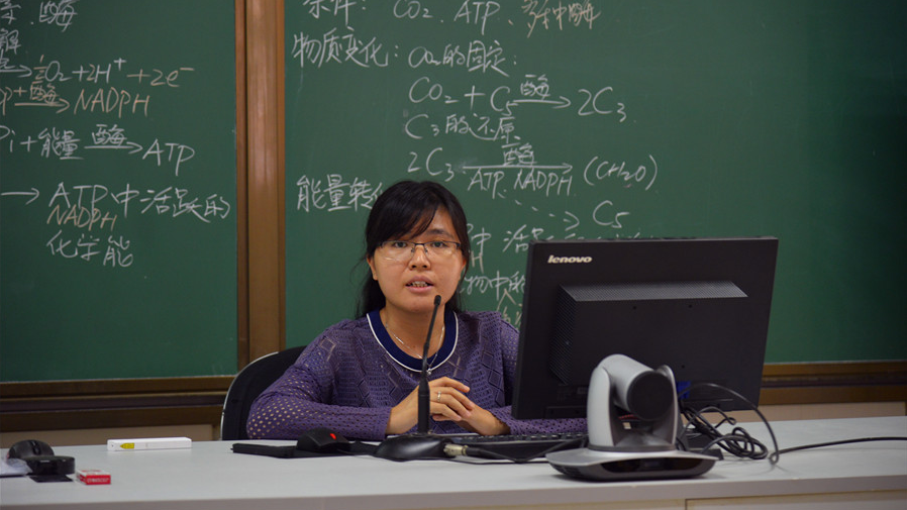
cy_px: 212
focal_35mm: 126
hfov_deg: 17.0
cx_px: 454
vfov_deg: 9.6
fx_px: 3030
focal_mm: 120
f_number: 4.5
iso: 1000
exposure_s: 1/100
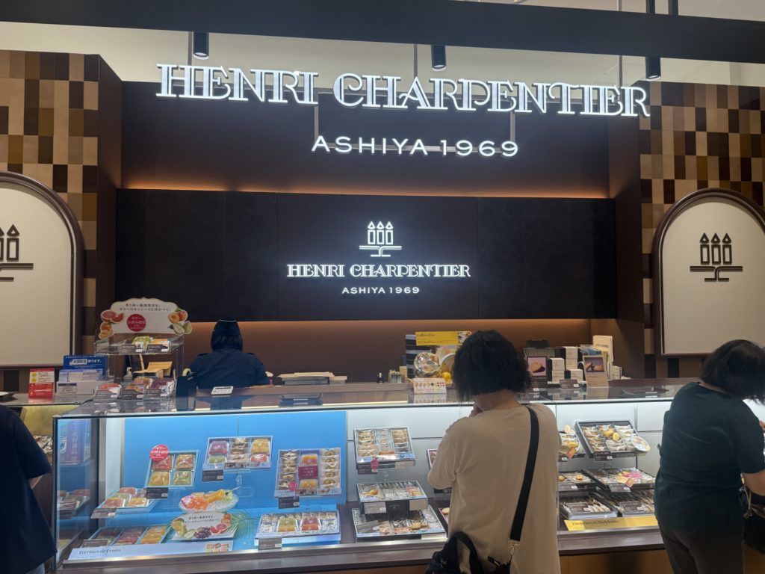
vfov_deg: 56.8
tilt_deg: +3.4
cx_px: 382
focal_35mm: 24
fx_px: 530
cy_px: 287
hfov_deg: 71.6
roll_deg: +0.6
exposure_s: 1/288
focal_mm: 6.76
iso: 80
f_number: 1.78
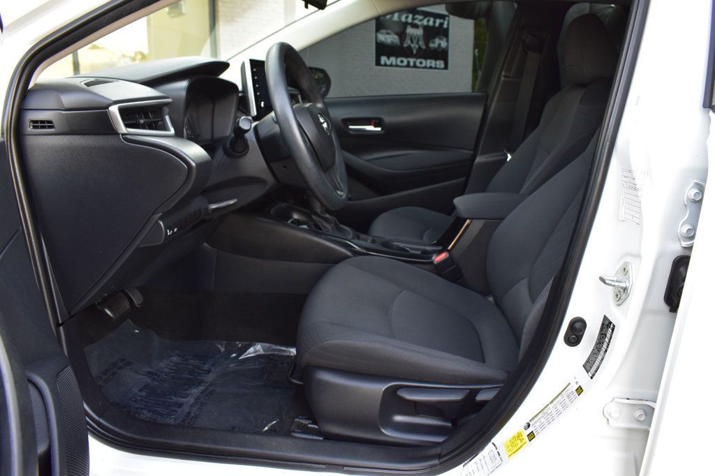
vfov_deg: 47.9
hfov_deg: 67.4
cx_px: 358
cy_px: 238
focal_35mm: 27
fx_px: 536
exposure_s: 1/20
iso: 400
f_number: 6.3
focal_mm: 18
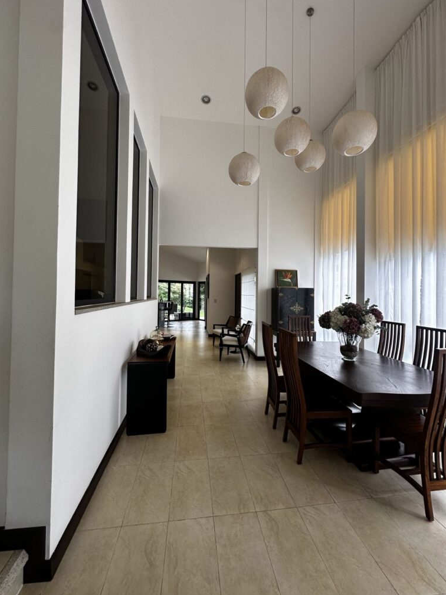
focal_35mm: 15
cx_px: 228
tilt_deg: +2.1
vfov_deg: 98.1
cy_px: 288
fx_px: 258
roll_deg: -1.5
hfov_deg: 81.7
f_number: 2.2
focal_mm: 2.2
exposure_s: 1/120
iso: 100
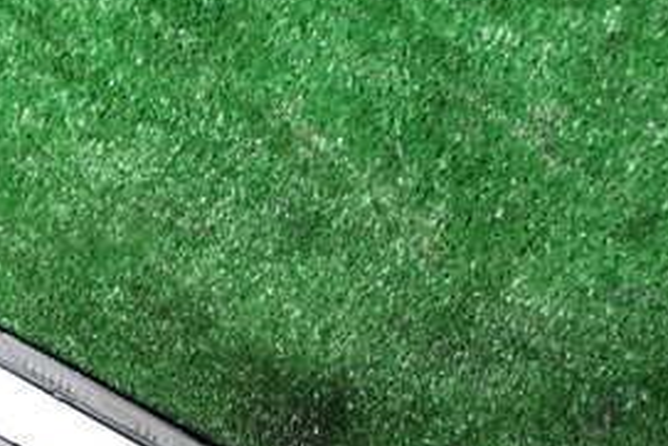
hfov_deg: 27.9
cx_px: 44
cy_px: 515
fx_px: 1281
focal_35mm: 69
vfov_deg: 18.8
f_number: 2.3
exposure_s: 1/60
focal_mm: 5.4
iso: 200
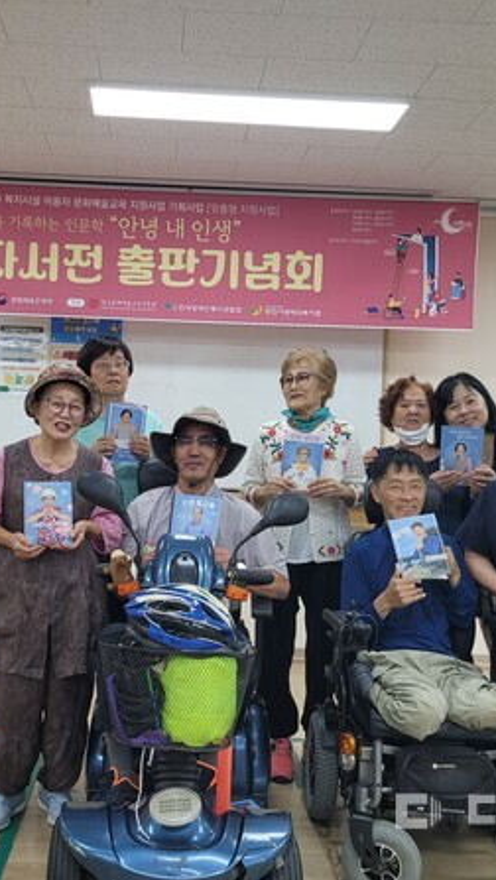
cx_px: 189
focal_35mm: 38
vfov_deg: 52.8
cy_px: 441
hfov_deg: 31.1
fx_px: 887
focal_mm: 5.4
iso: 100
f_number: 1.8
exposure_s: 1/120
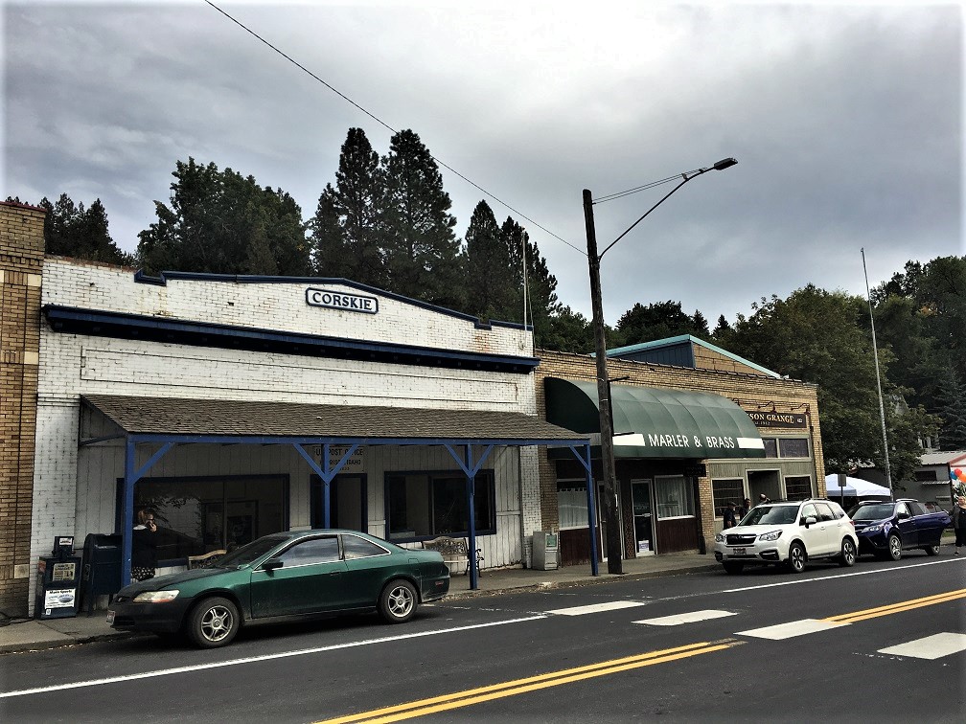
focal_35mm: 29
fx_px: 809
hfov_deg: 61.7
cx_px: 483
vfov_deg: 48.2
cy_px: 362
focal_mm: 4.15
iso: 25
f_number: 2.2
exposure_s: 1/1115
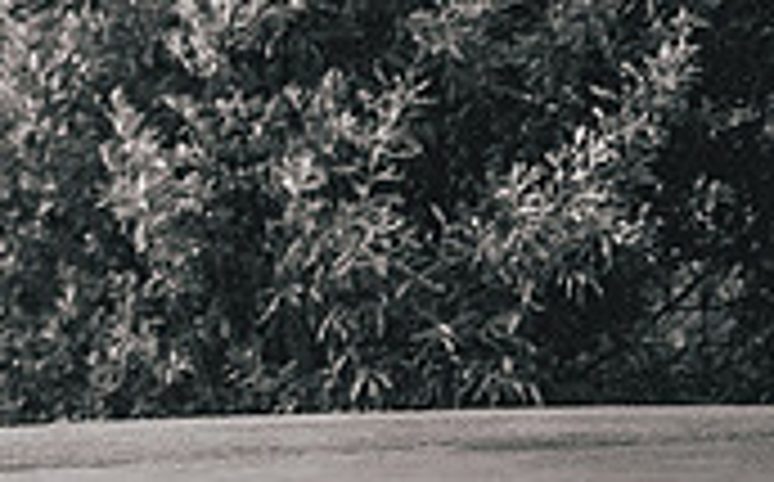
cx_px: -486
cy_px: 79
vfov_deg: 1.7
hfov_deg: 2.7
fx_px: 16305
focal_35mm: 774
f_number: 2.8
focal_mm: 150
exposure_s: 1/2000
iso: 400
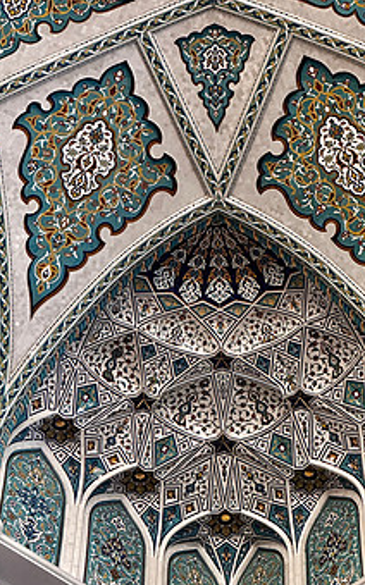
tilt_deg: +50.0
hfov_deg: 12.1
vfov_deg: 19.3
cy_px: 358
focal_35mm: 108
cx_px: 209
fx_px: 1722
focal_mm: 9
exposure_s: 1/34
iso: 800
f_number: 2.8
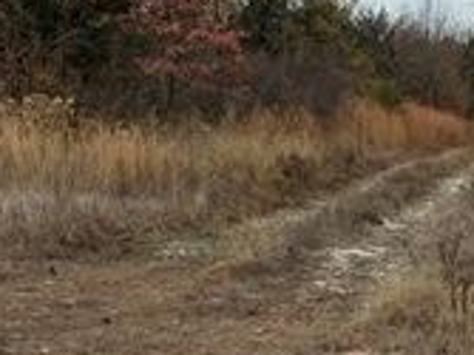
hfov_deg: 23.5
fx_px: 1108
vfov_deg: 18.2
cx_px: 423
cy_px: 155
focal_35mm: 81
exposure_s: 1/542
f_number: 1.8
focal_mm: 3.94
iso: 40
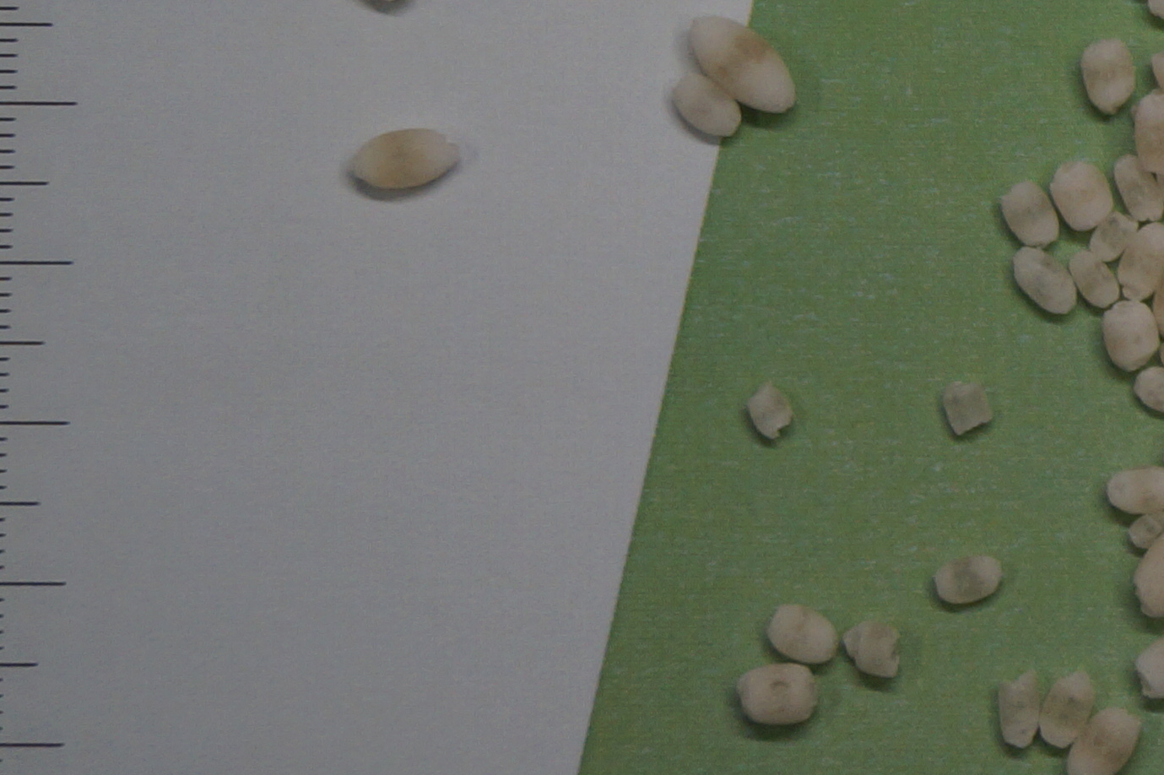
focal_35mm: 178
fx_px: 5752
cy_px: 82
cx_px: 1851
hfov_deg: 11.0
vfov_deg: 7.7
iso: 200
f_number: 4.5
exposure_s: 1/160
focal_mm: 30
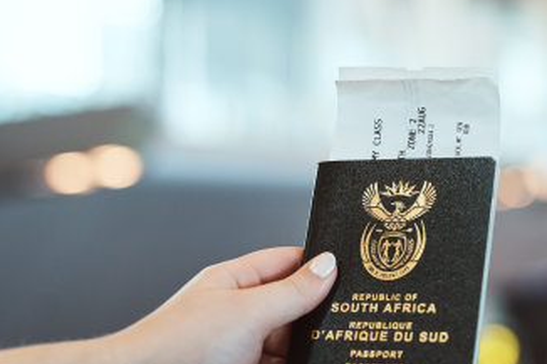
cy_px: 315
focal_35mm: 94
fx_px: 1427
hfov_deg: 21.4
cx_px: 456
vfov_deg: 14.4
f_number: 2.2
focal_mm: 50
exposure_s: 1/200
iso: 500
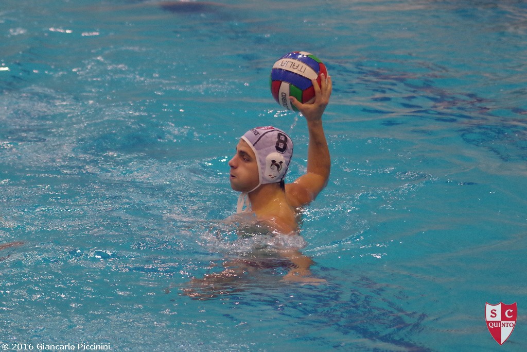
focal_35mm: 112
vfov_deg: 12.2
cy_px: 176
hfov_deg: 18.3
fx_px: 1640
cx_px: 264
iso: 2000
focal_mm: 75
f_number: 4
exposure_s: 1/200
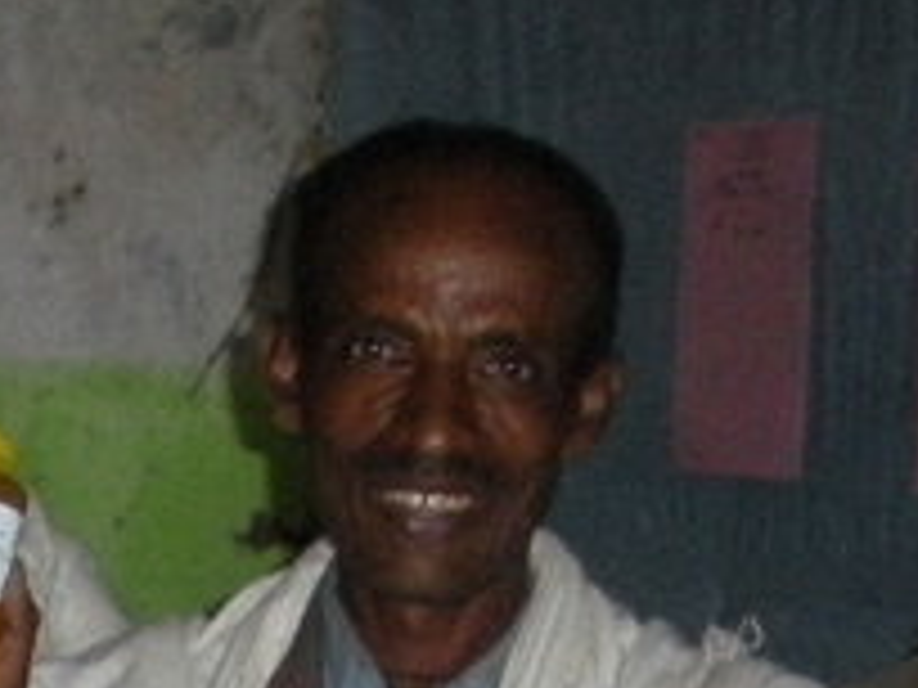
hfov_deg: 10.9
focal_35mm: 176
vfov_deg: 7.8
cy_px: 1632
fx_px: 4667
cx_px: -342
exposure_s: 1/60
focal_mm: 6.3
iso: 400
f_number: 3.5
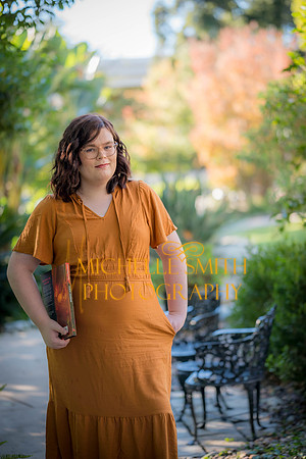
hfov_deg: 16.1
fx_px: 1084
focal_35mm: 85
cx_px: 153
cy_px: 230
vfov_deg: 23.9
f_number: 1.8
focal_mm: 85
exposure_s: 1/400
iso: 100
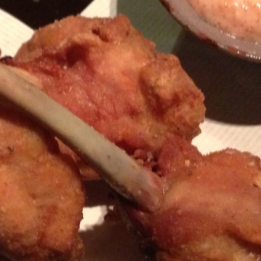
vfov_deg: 16.4
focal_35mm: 106
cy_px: 83
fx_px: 904
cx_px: 44
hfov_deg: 16.3
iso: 400
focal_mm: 4.13
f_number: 2.4
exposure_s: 1/15
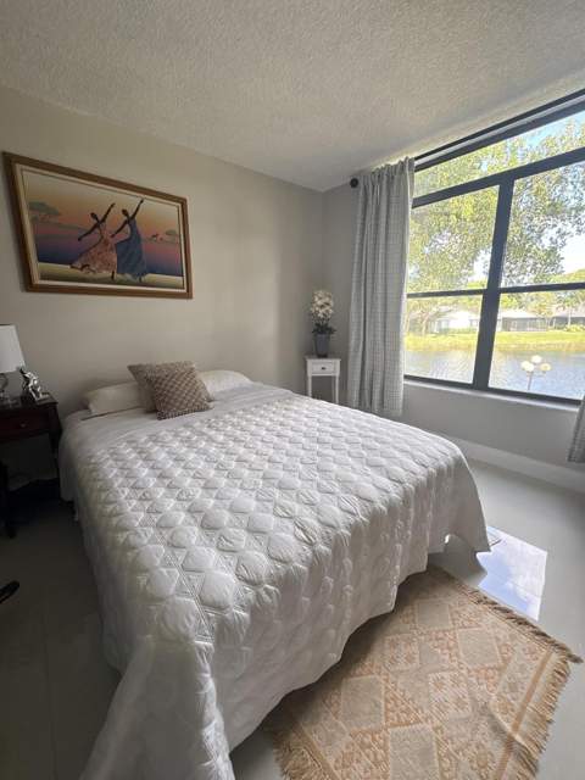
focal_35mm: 14
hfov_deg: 85.7
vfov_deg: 102.1
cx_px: 292
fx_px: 315
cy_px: 390
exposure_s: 1/99
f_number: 2.2
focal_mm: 2.22
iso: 100
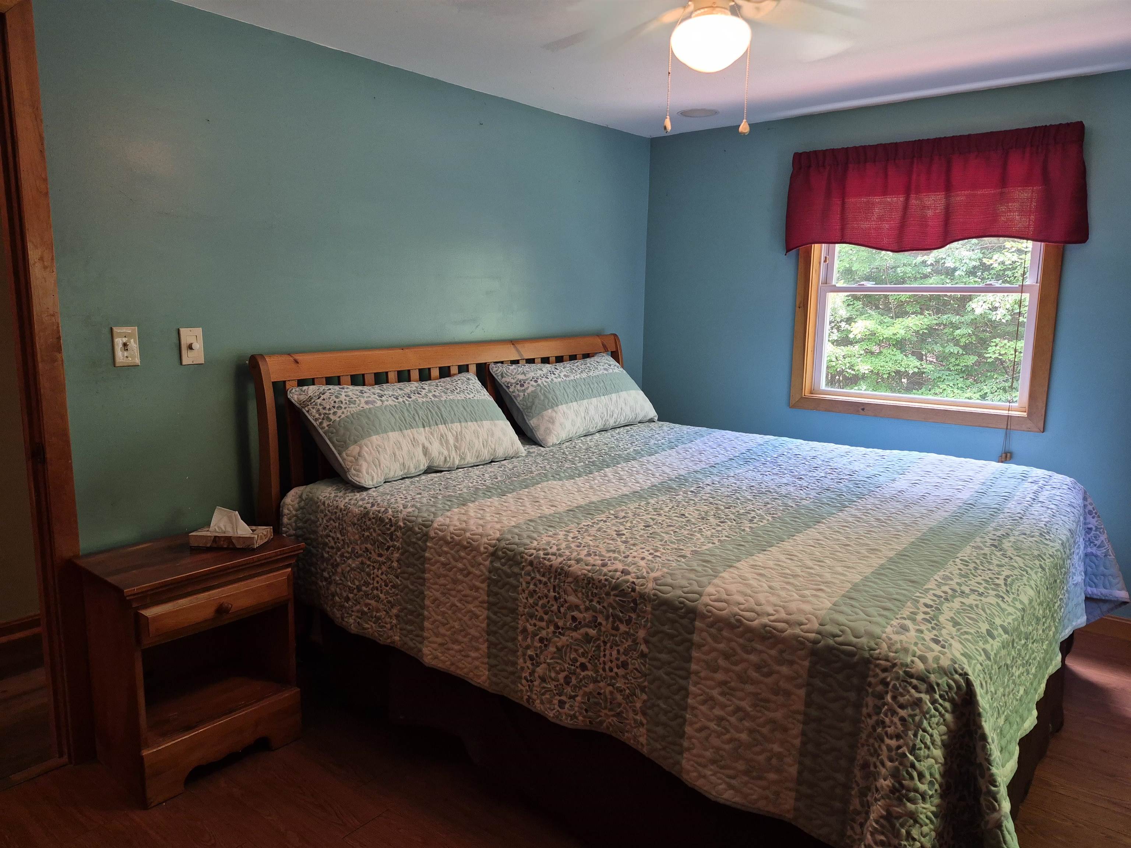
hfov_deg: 73.9
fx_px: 751
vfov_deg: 58.9
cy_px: 424
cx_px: 566
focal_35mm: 23
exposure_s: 1/120
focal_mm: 5.4
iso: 200
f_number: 1.8
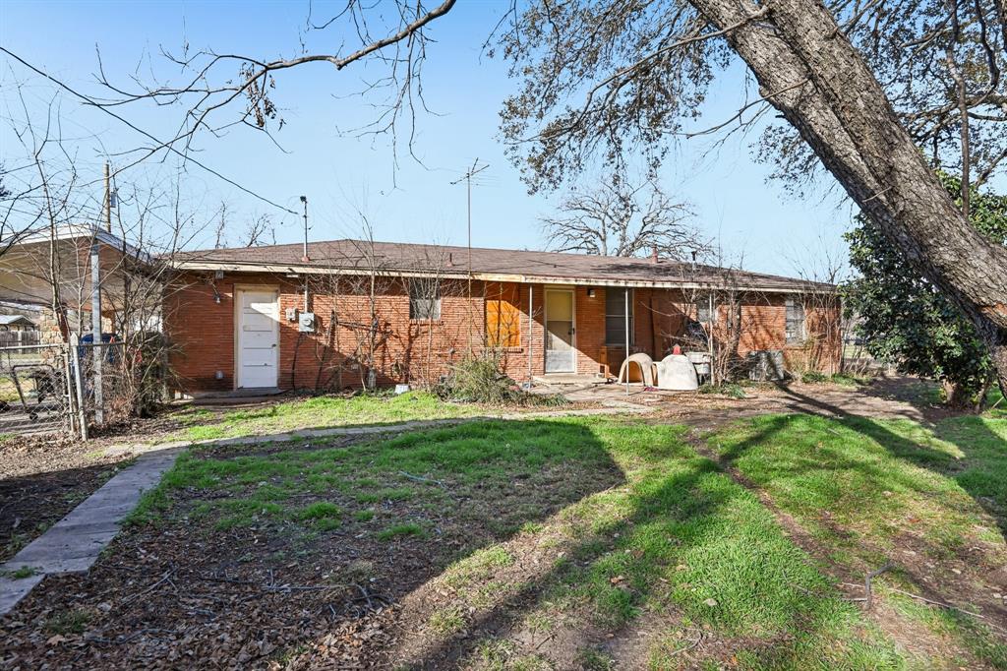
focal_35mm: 19
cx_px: 504
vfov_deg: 64.5
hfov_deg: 86.9
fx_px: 531
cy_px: 336
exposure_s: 1/500
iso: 400
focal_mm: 19
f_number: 8
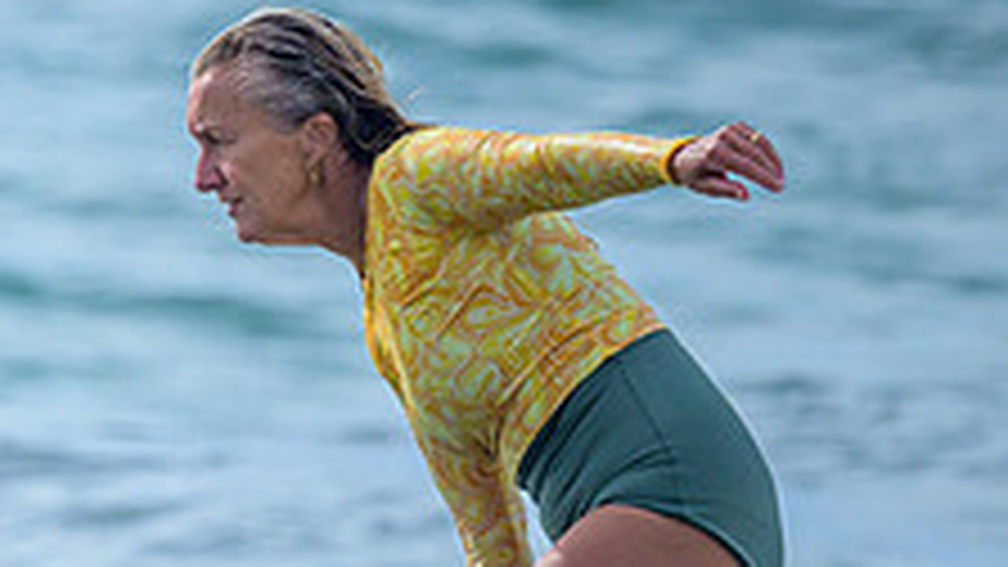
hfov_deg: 0.9
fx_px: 65430
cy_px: 631
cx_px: -241
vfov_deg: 0.5
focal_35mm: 2448
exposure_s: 1/3200
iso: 640
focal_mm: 800
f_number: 6.3
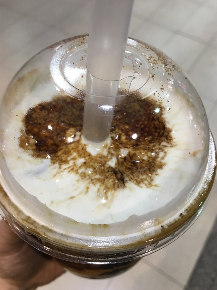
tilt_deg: -55.1
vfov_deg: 60.0
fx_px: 251
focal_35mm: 30
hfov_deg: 46.8
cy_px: 150
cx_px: 112
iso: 25
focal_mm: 4.15
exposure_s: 1/40
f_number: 2.2
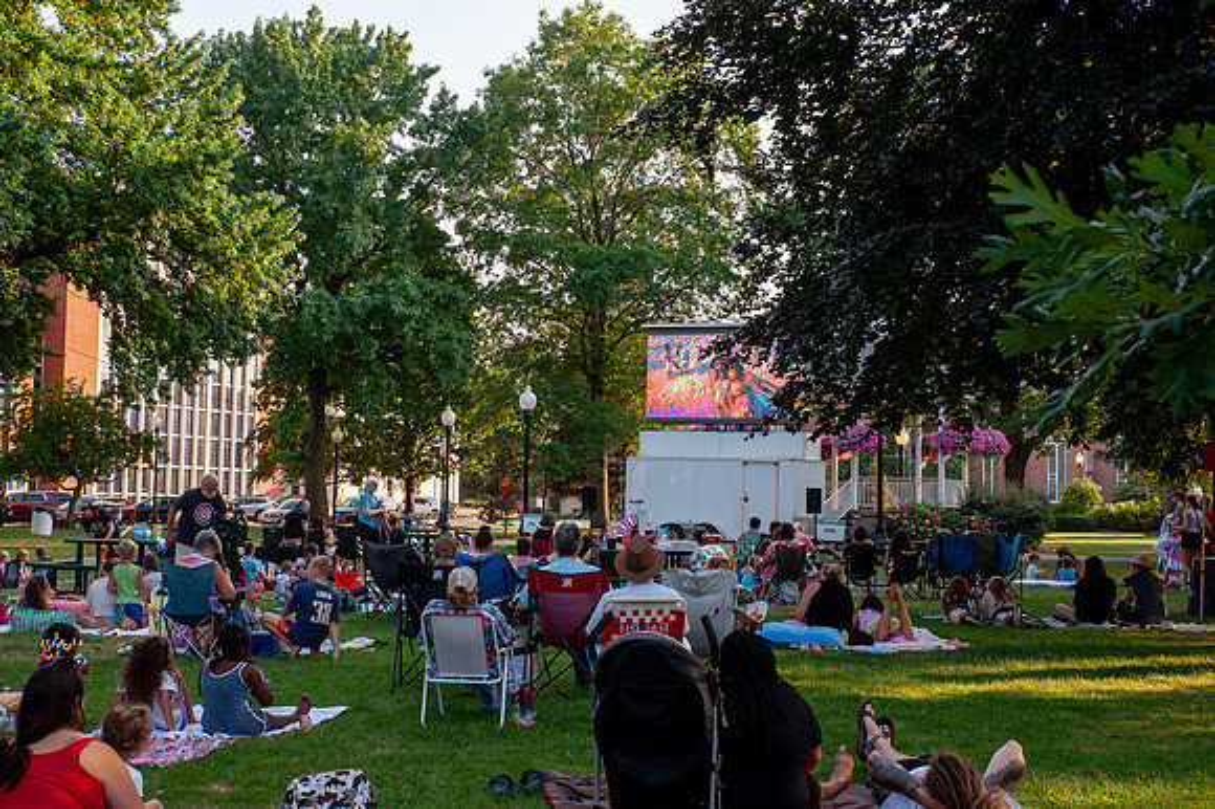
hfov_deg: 42.0
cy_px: 404
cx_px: 608
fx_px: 1582
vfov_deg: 28.7
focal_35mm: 47
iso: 400
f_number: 11
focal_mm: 46
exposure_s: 1/160
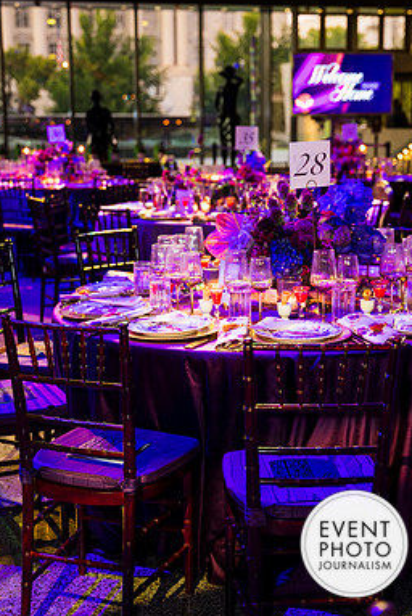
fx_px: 925
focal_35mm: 54
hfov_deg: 25.1
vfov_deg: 36.8
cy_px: 286
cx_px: 219
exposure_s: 1/50
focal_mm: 46
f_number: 2.8
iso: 800
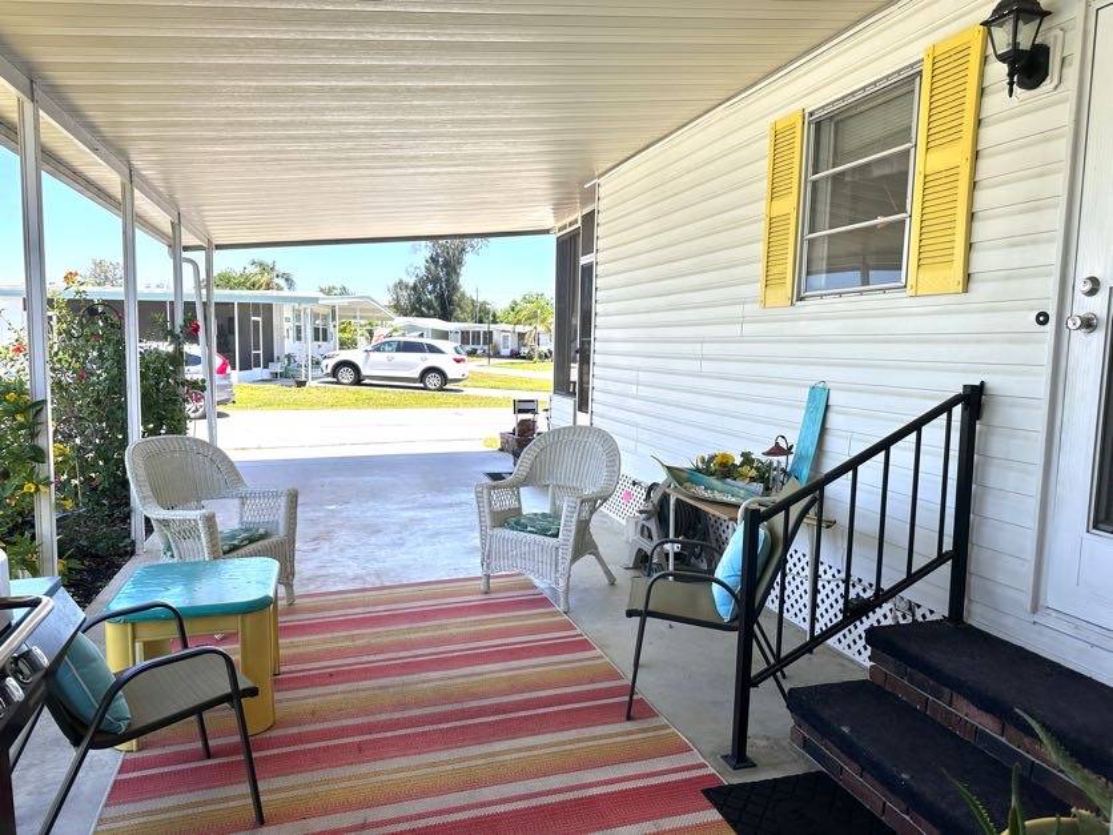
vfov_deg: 56.8
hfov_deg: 71.6
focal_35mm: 24
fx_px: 772
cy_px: 418
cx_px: 556
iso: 80
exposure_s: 1/1212
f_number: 1.78
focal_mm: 6.86
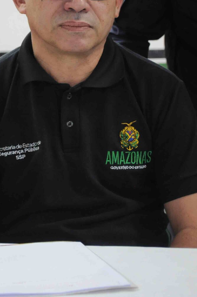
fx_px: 905
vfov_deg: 18.6
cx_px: 73
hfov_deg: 12.4
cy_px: 102
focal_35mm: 110
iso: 1000
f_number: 5.3
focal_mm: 46
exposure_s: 1/40
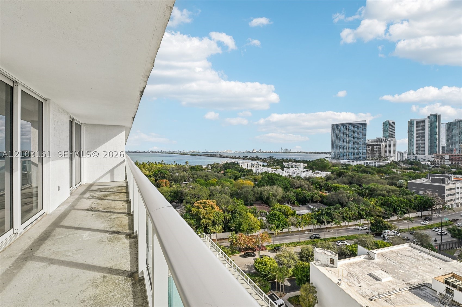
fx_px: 179
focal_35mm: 14
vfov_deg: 81.1
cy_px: 154
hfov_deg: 104.3
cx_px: 231
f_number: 13
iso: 100
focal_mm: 14
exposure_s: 1/125
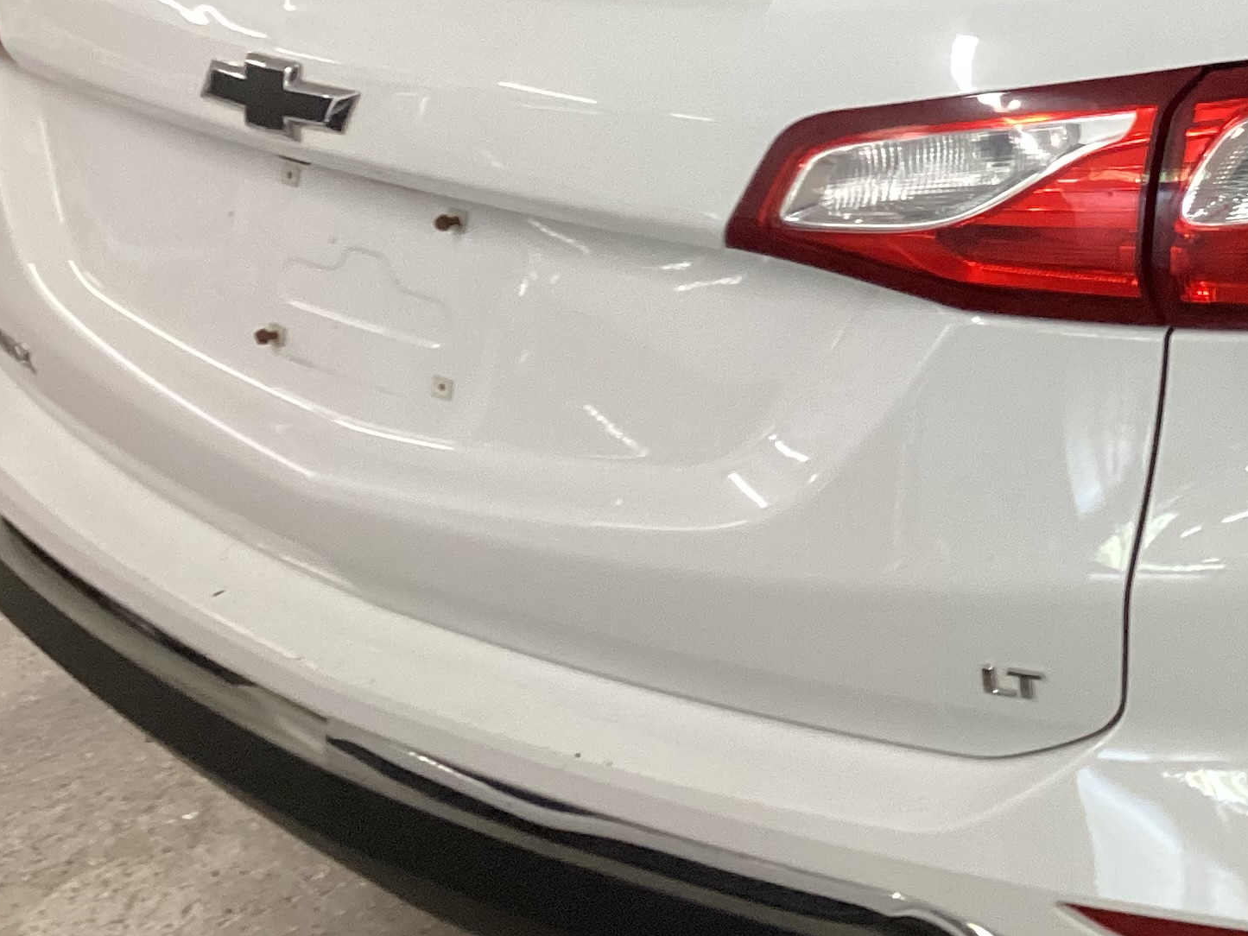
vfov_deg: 20.6
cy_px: 101
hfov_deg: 26.8
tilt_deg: -20.3
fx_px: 2524
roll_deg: +0.4
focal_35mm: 70
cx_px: 1122
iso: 160
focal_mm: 3.3
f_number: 2.4
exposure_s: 1/50
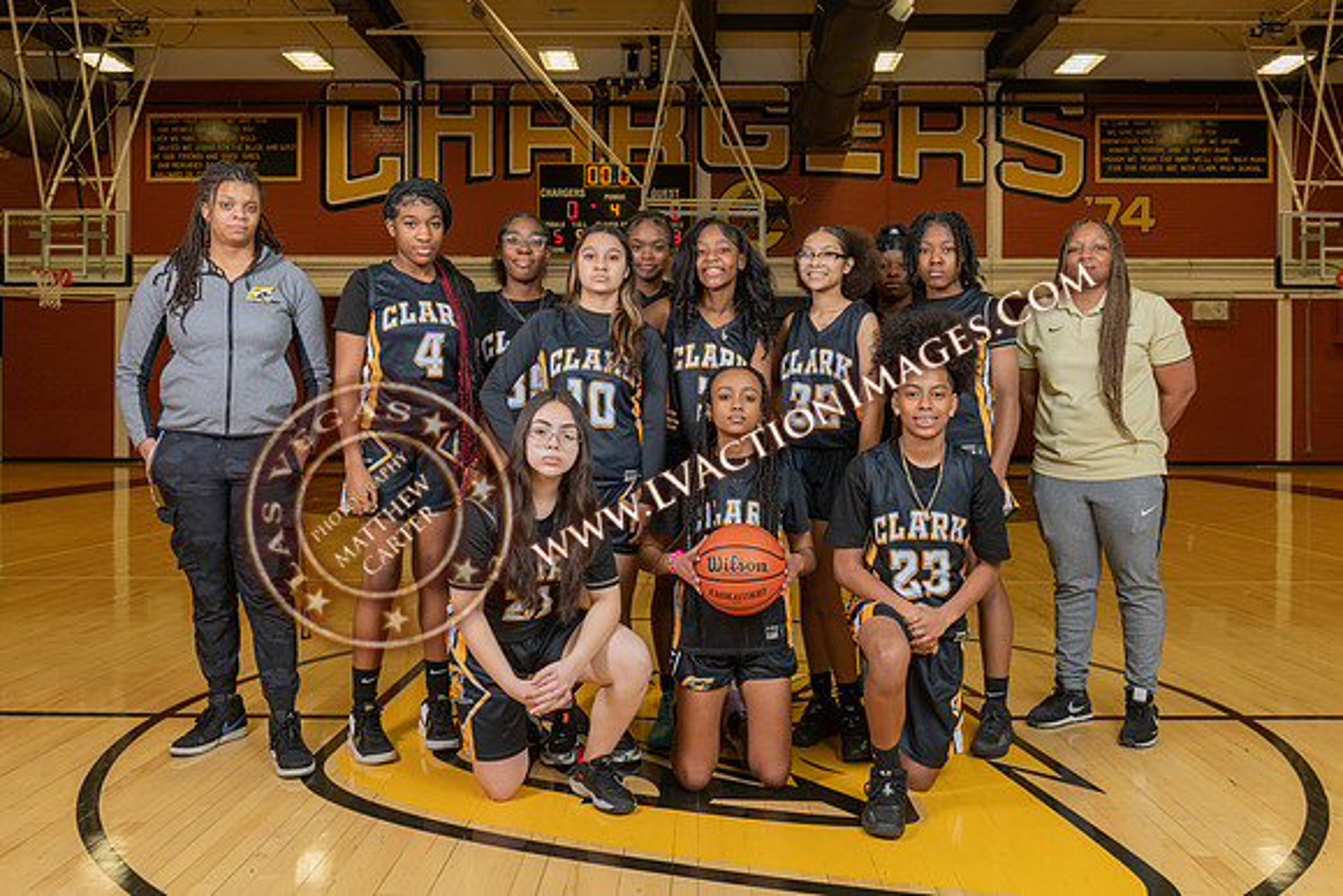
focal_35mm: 30
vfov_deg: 43.1
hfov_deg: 61.3
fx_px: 1133
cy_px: 427
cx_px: 693
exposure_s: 1/50
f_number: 7.1
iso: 250
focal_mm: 29
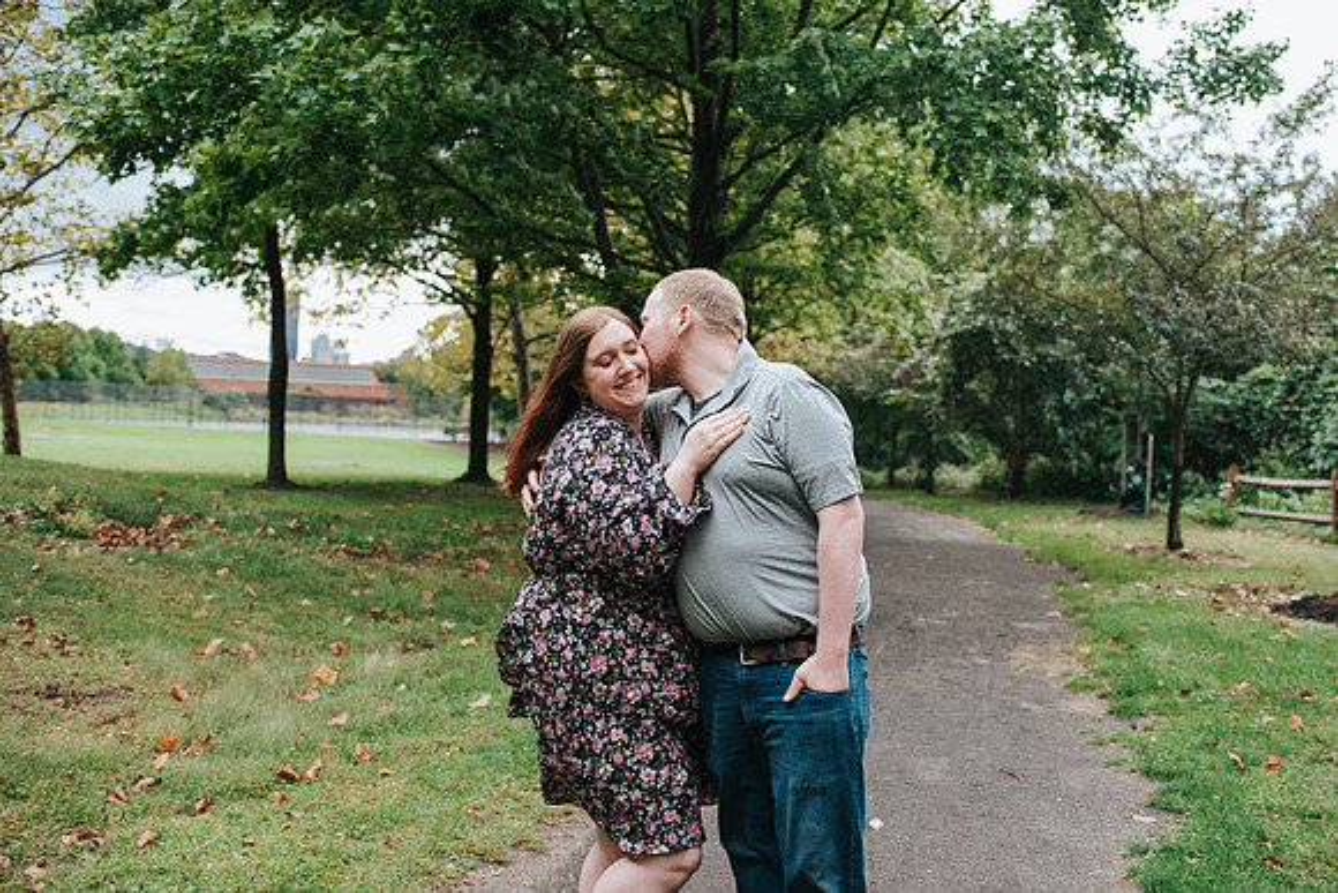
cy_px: 432
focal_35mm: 38
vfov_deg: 35.4
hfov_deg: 51.2
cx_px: 691
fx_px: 1397
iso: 1000
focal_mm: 35
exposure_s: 1/400
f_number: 3.2
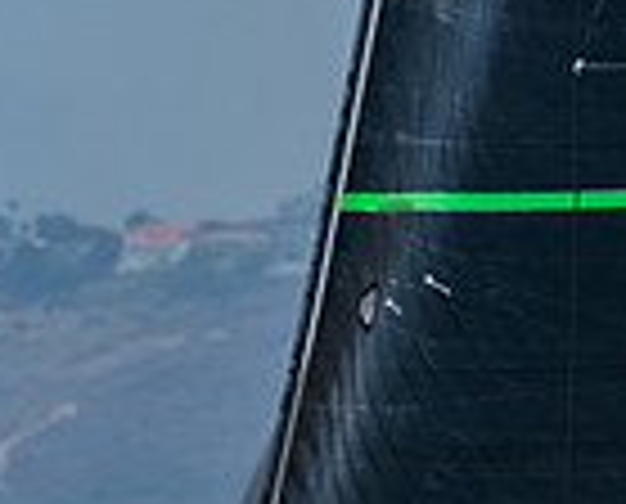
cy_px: 1078
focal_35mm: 2193
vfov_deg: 0.7
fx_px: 40744
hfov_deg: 0.9
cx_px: 910
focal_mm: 290
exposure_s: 1/1600
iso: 320
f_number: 5.6
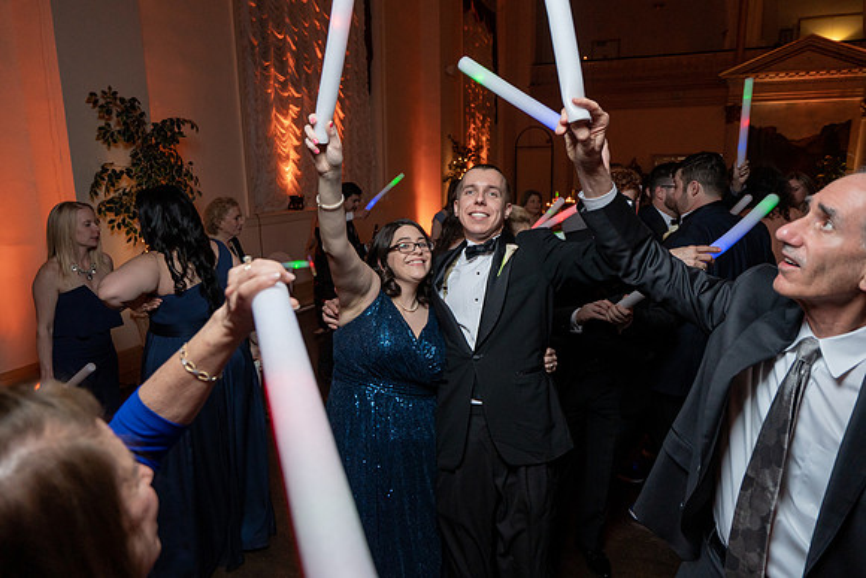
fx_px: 580
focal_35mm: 24
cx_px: 433
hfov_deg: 73.5
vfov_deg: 52.9
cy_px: 289
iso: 2000
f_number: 4
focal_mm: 24
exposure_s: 1/200
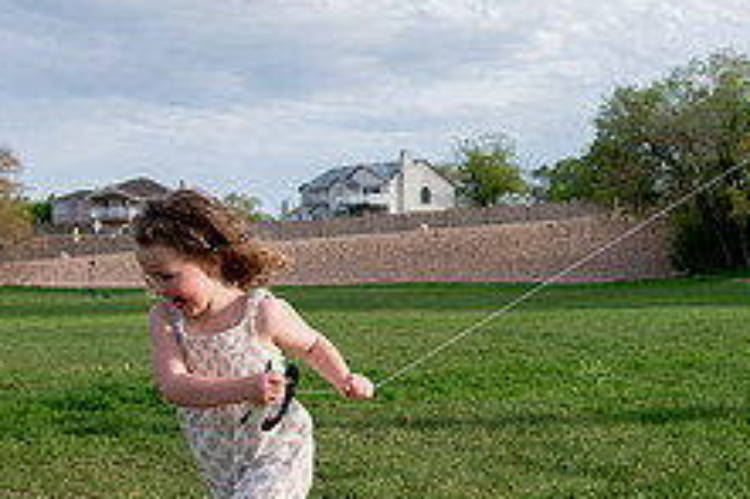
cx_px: 529
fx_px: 1311
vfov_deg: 21.5
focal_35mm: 63
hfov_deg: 31.5
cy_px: 261
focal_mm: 24
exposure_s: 1/640
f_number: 5
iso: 200
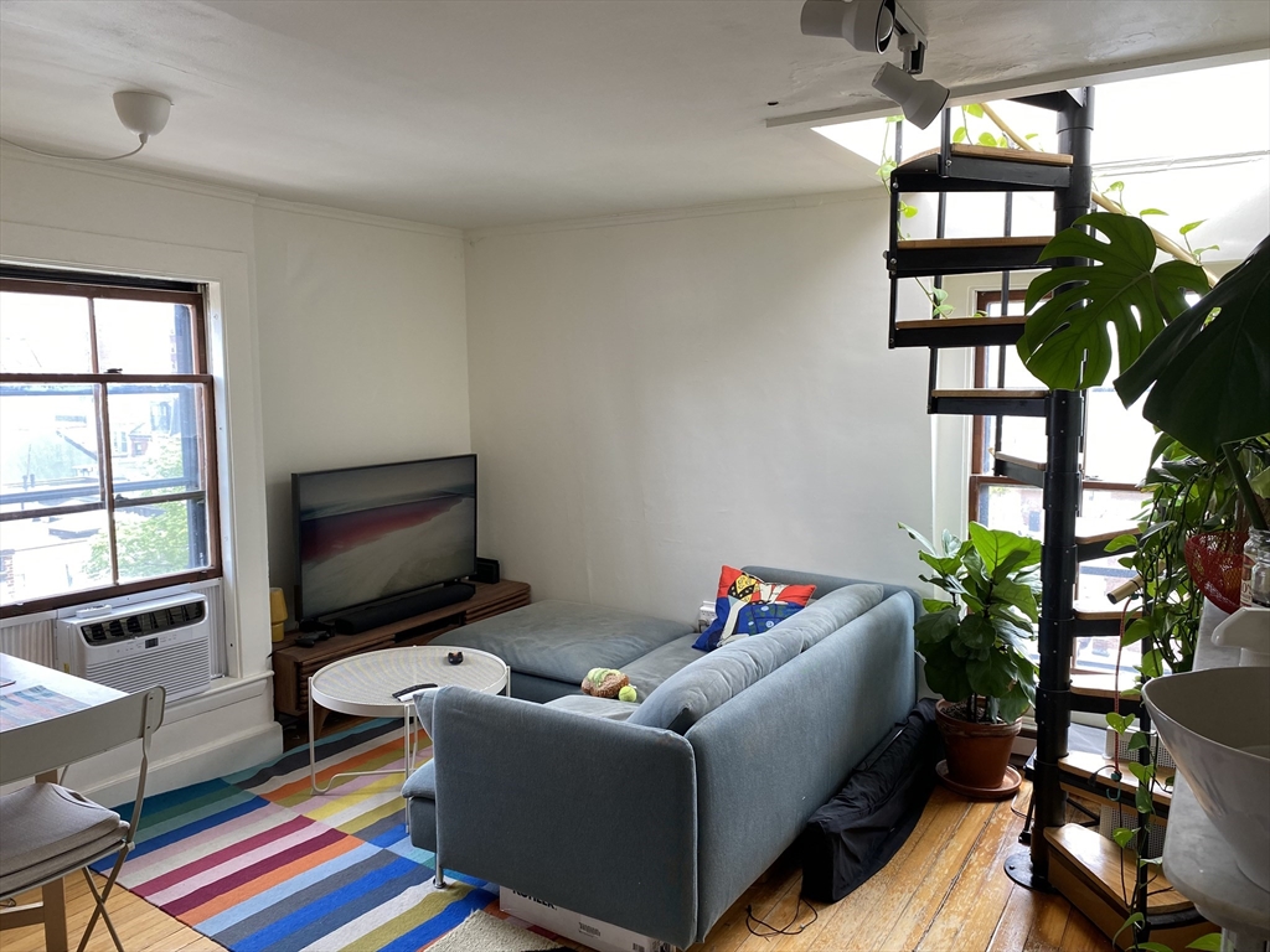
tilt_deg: -5.6
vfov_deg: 53.1
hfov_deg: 67.3
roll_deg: -0.2
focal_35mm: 26
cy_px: 476
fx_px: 954
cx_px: 635
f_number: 1.8
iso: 64
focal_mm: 4.25
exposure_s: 1/120
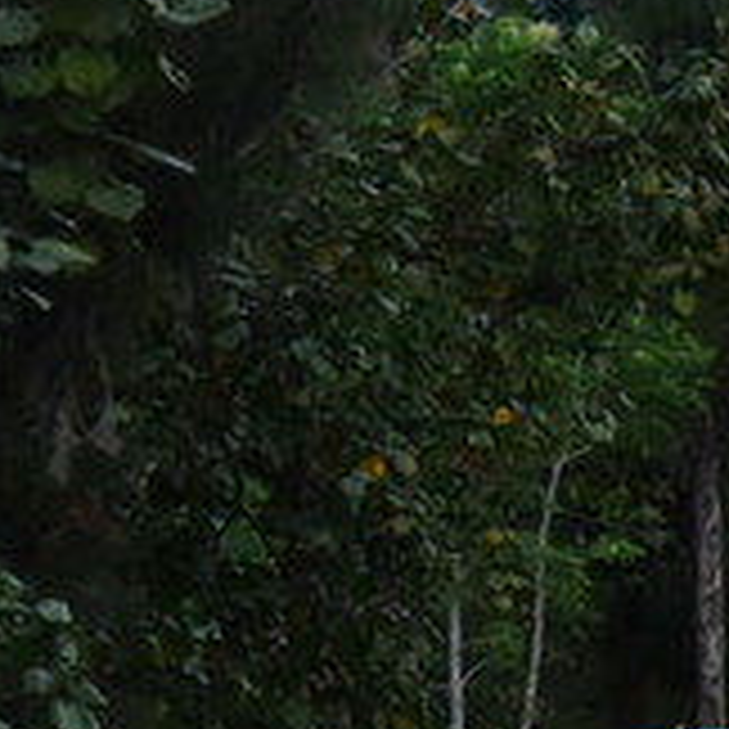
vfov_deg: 2.6
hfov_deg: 2.6
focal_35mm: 676
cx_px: 1161
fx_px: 16107
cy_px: 884
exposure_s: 1/4000
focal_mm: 165
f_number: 14
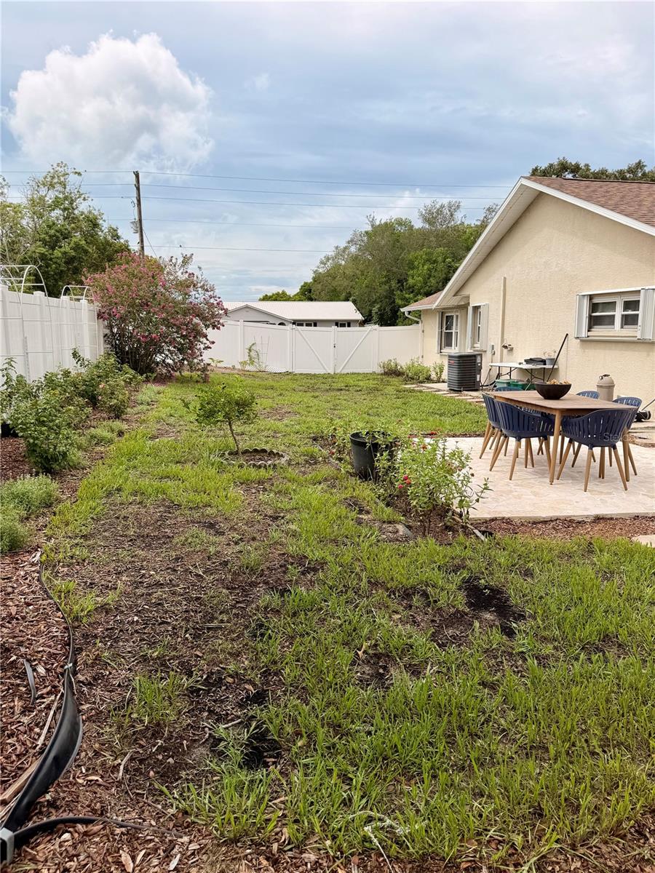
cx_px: 328
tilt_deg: -8.0
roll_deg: +1.1
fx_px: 606
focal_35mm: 24
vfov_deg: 71.6
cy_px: 436
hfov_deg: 56.8
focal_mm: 6.76
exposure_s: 1/4975
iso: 80
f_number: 1.78
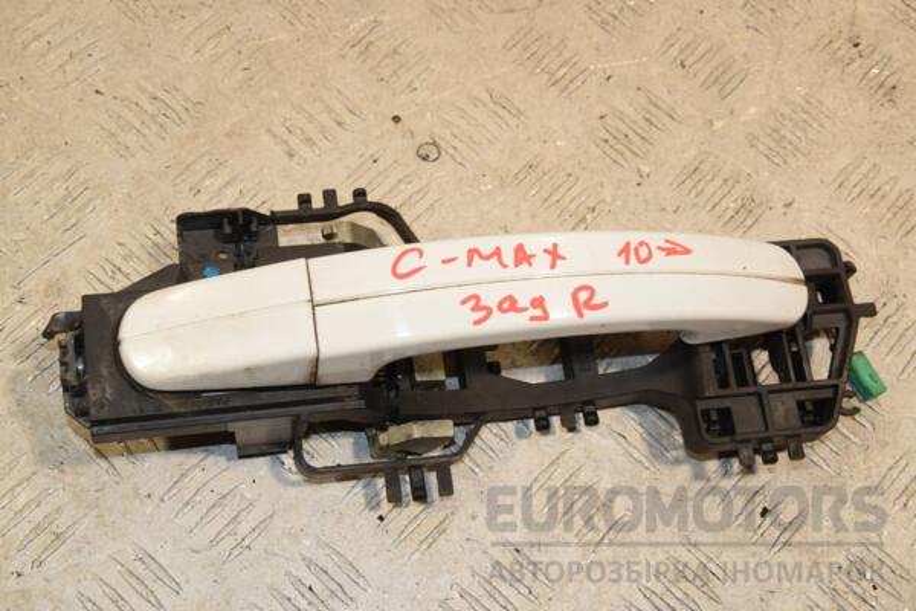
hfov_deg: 33.4
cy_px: 306
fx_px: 1527
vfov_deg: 22.6
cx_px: 458
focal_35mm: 60
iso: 800
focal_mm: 40
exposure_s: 1/200
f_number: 9
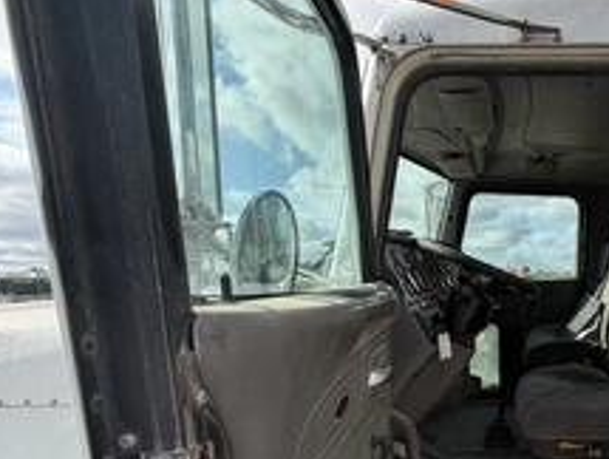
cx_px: 552
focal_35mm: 26
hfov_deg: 57.4
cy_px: 348
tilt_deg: -7.8
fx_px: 458
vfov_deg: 50.8
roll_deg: +0.1
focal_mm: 2.22
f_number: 2.2
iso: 40
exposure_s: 1/701
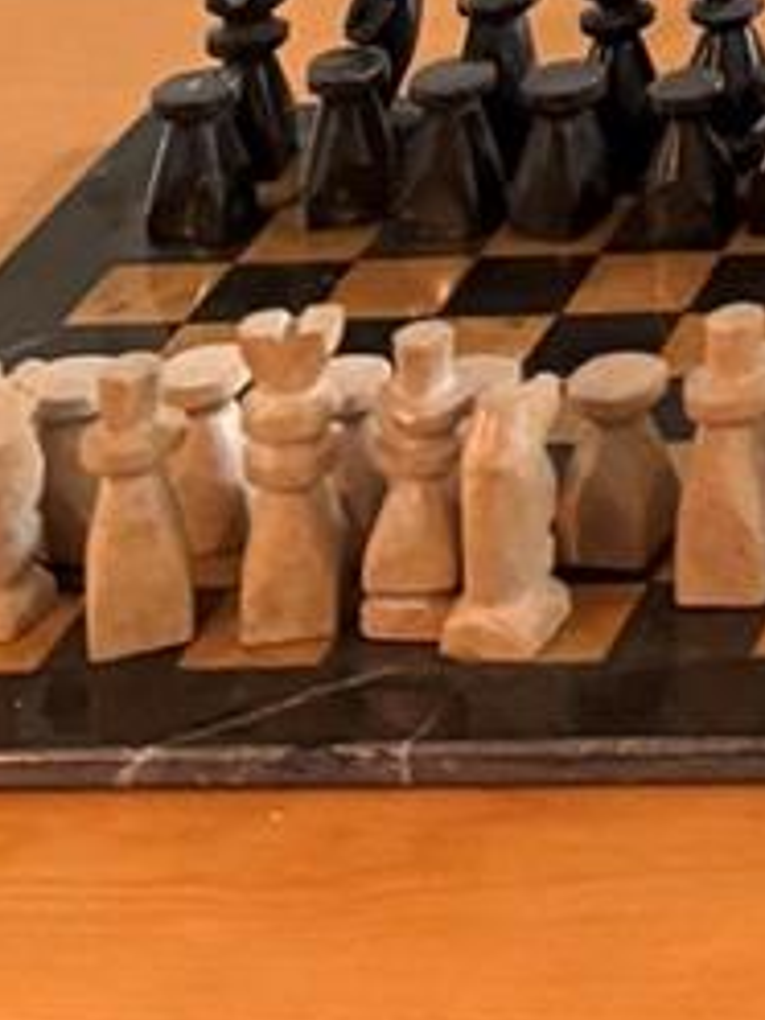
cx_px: 2225
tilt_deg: -0.8
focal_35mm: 161
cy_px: -2024
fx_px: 4744
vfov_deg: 9.6
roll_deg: +1.5
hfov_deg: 8.0
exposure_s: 1/60
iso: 160
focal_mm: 5.96
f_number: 1.6
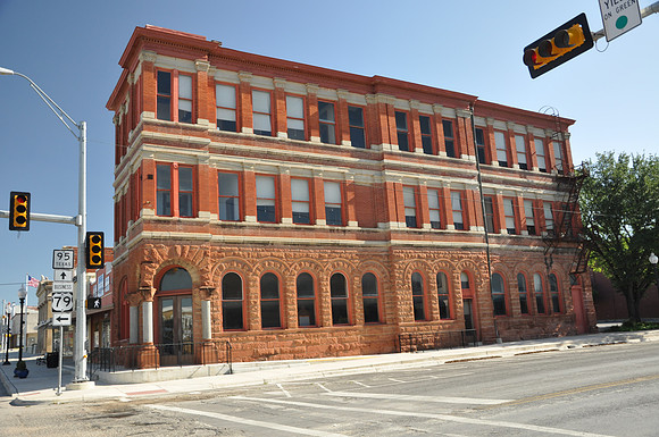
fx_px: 576
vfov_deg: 41.6
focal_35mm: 32
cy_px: 218
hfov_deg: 59.6
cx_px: 330
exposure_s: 1/125
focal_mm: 21
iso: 200
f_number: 5.6
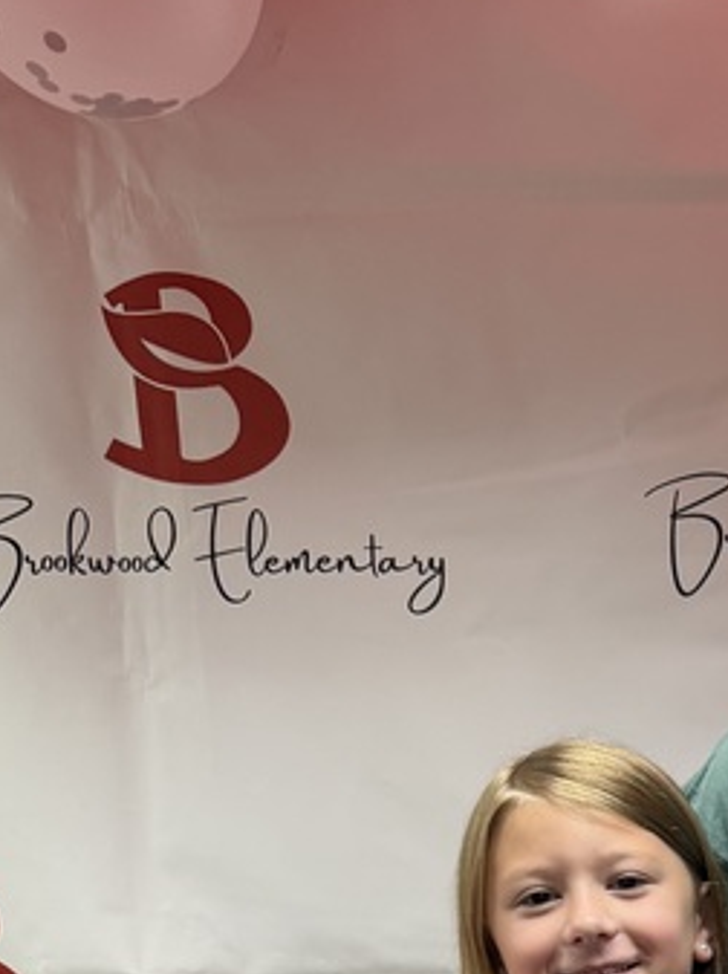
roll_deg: +0.9
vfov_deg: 23.3
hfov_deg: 18.5
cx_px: 985
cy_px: 1303
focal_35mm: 73
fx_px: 2051
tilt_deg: -11.0
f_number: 1.78
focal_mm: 6.76
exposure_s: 1/60
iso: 125
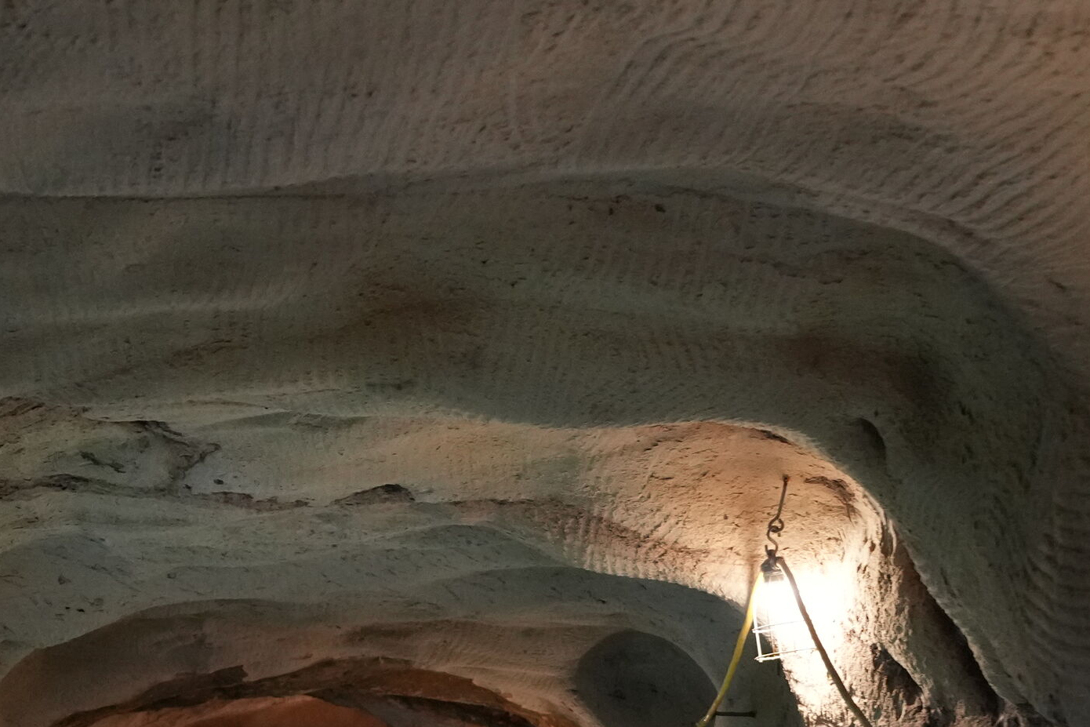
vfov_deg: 15.0
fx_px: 2634
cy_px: 929
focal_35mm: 87
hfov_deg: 23.3
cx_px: 398
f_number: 2.8
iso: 3200
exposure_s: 1/30
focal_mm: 28
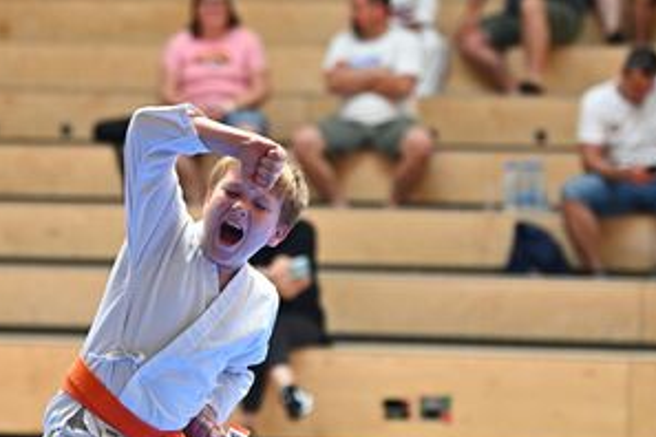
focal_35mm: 182
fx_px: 3316
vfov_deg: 7.5
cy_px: 223
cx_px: 250
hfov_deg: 11.3
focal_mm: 120
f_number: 2.8
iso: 2000
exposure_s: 1/2500
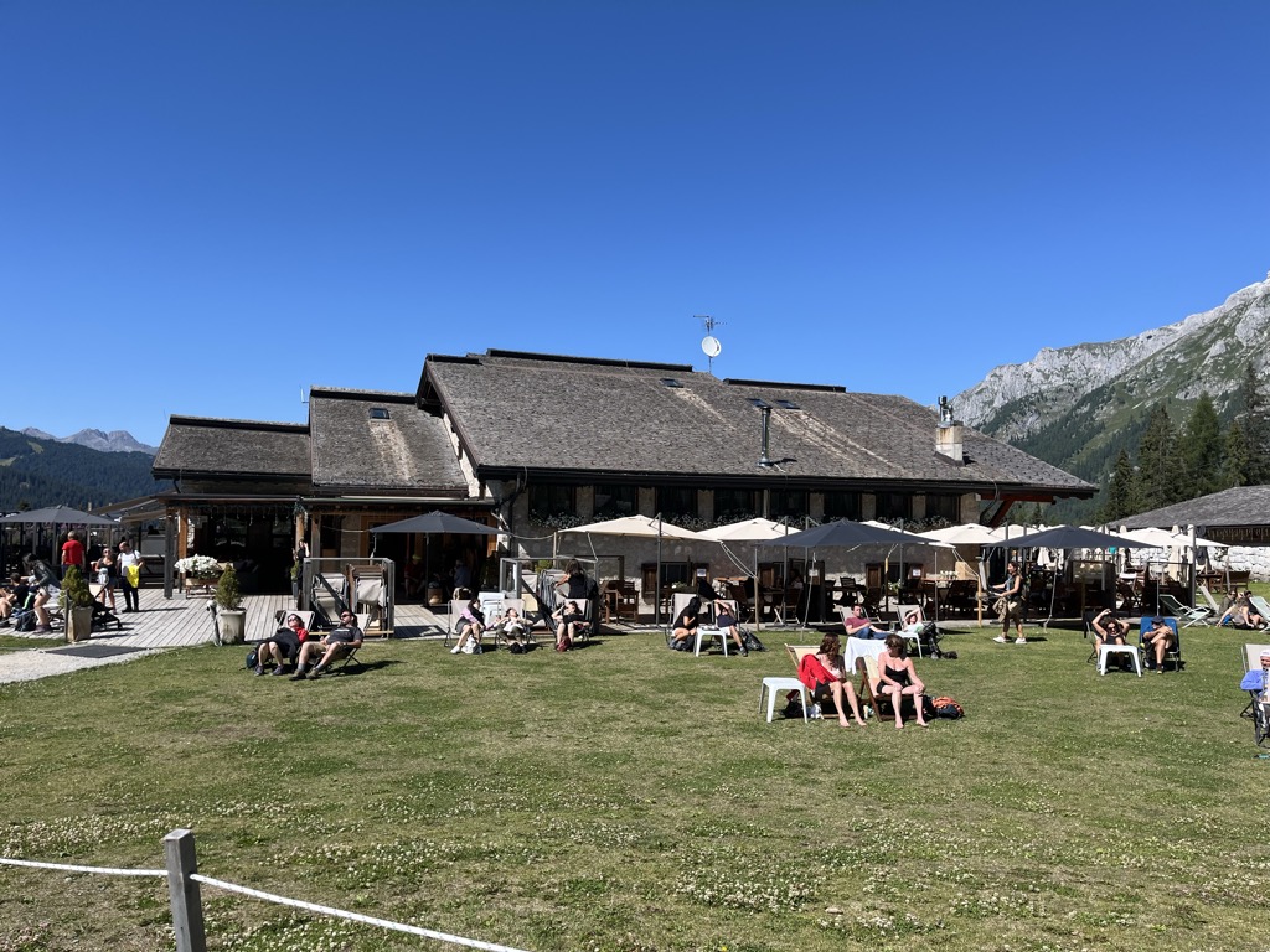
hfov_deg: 67.3
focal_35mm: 26
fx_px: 954
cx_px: 635
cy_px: 476
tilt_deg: +2.0
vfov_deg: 53.1
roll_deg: -1.5
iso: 50
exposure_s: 1/3215
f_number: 1.6
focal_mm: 5.1
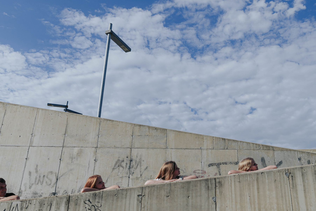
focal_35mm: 34
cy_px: 106
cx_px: 174
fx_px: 299
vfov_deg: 38.9
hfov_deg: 55.7
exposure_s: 1/2000
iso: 100
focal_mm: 24
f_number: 3.5
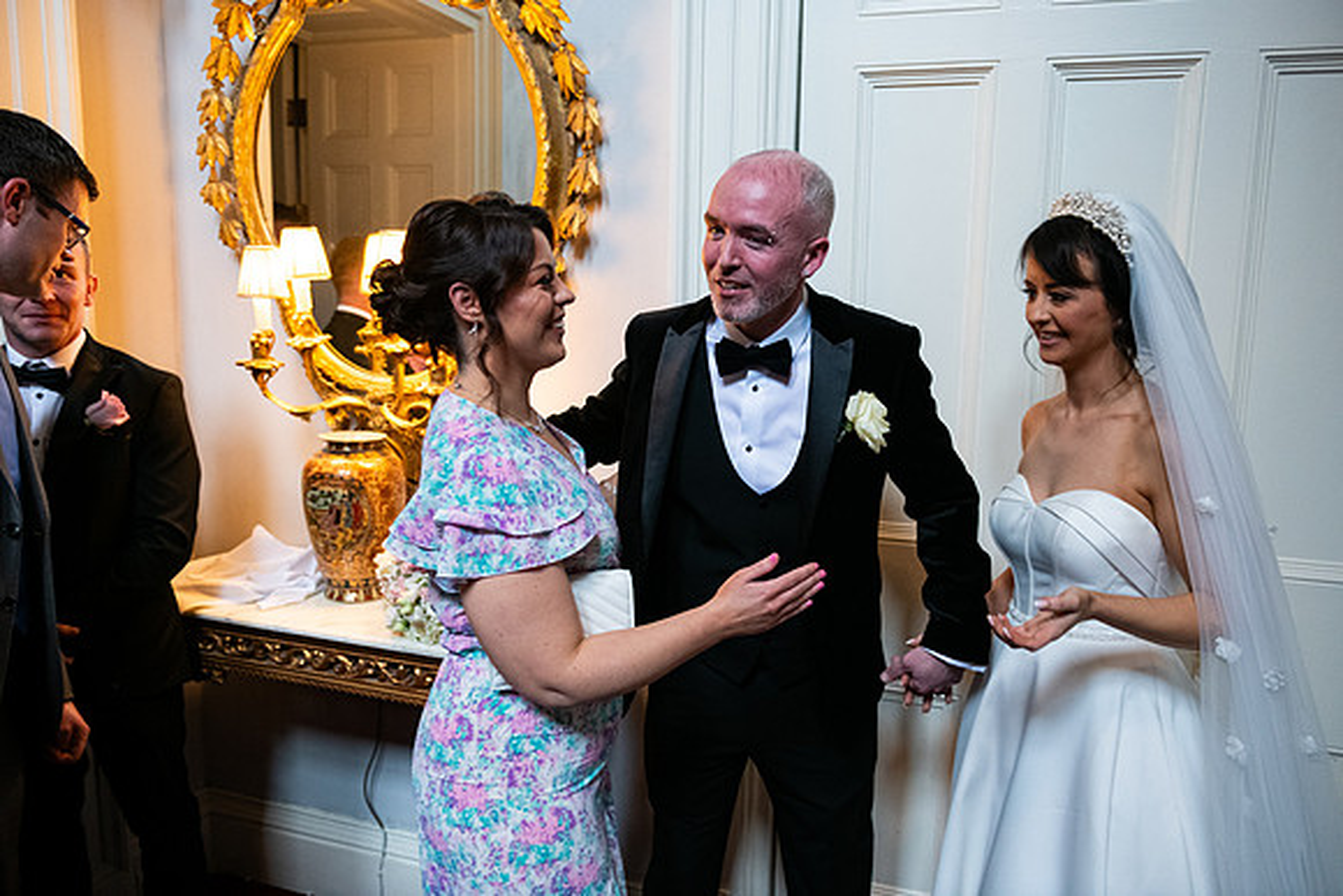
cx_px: 672
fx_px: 1082
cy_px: 448
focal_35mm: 29
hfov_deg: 63.6
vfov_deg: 45.0
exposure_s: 1/160
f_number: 3.5
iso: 1600
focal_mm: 29
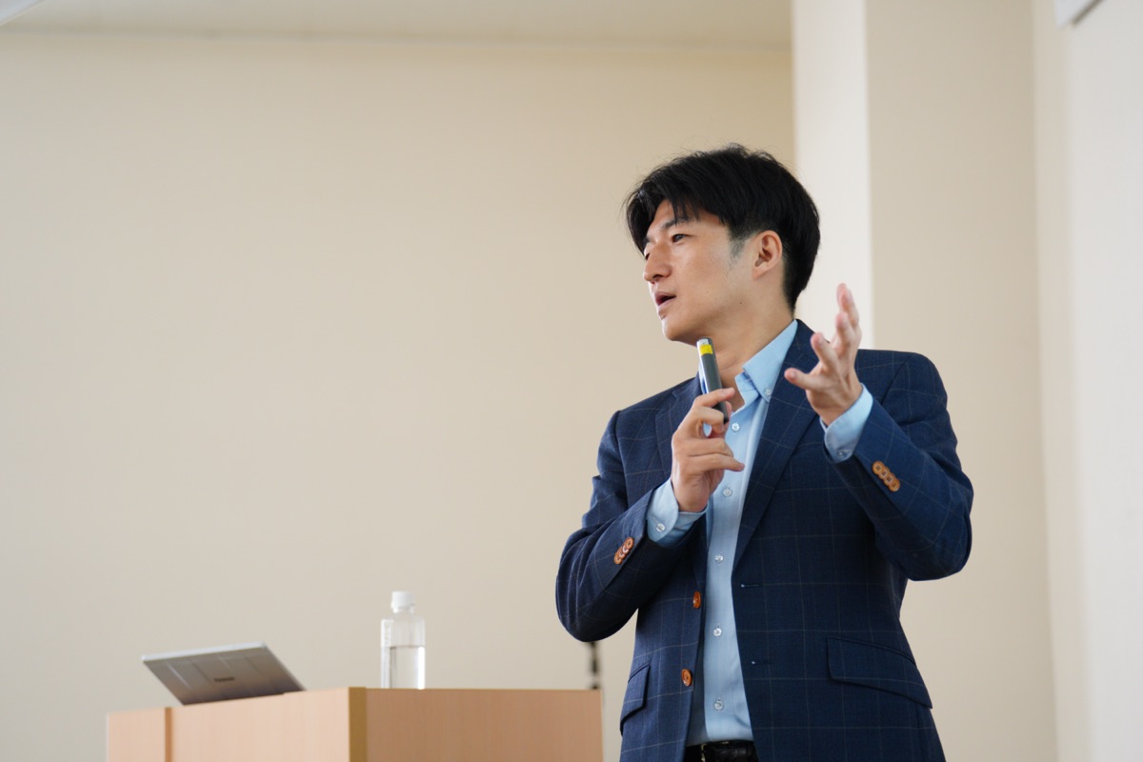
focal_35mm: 107
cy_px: 381
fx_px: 3397
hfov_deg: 19.1
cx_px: 572
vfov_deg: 12.8
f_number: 2.8
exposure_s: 1/200
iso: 1250
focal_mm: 107
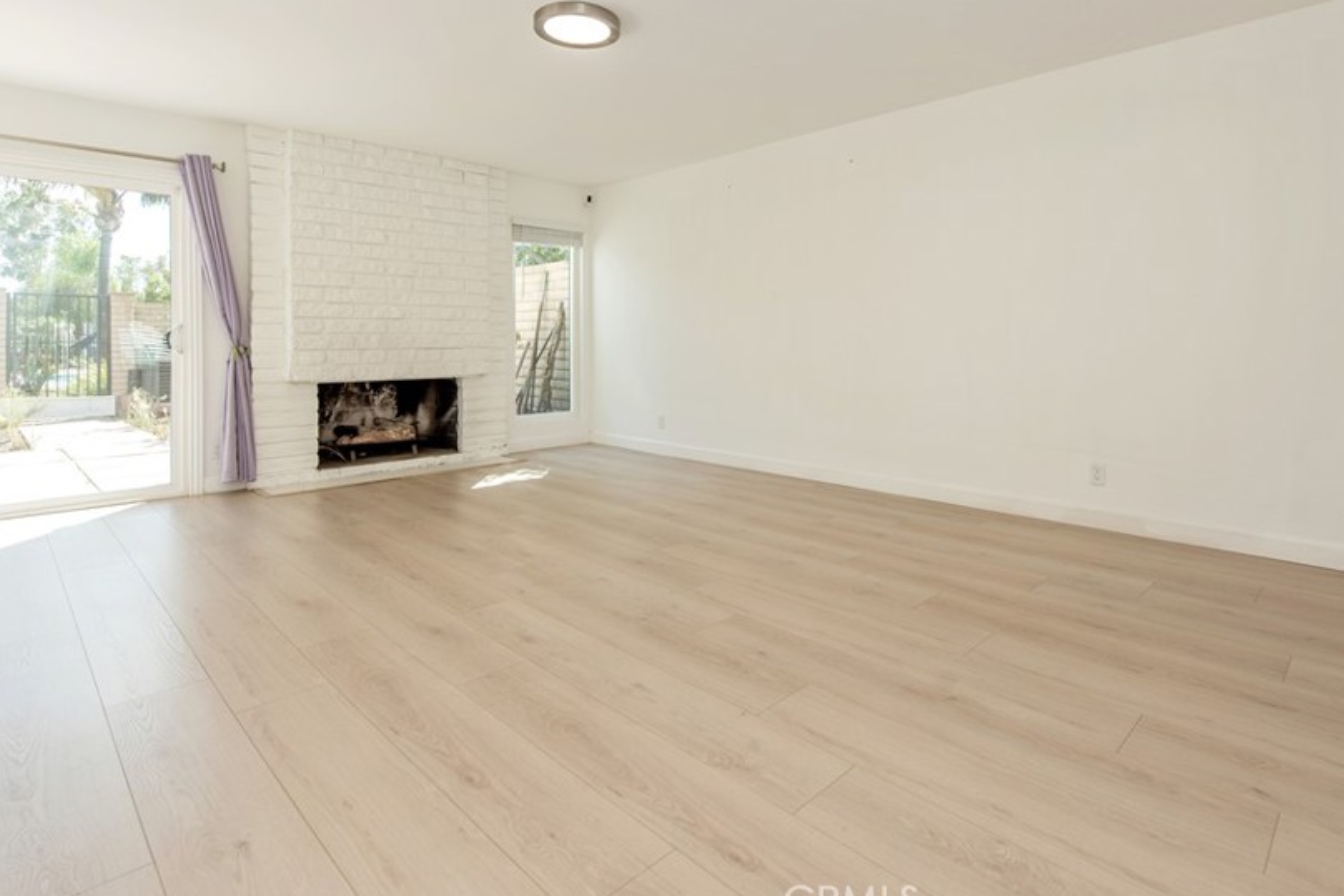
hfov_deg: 86.9
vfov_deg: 64.0
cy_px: 357
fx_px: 709
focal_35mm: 19
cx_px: 697
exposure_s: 1/125
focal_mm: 15
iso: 125
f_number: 5.6
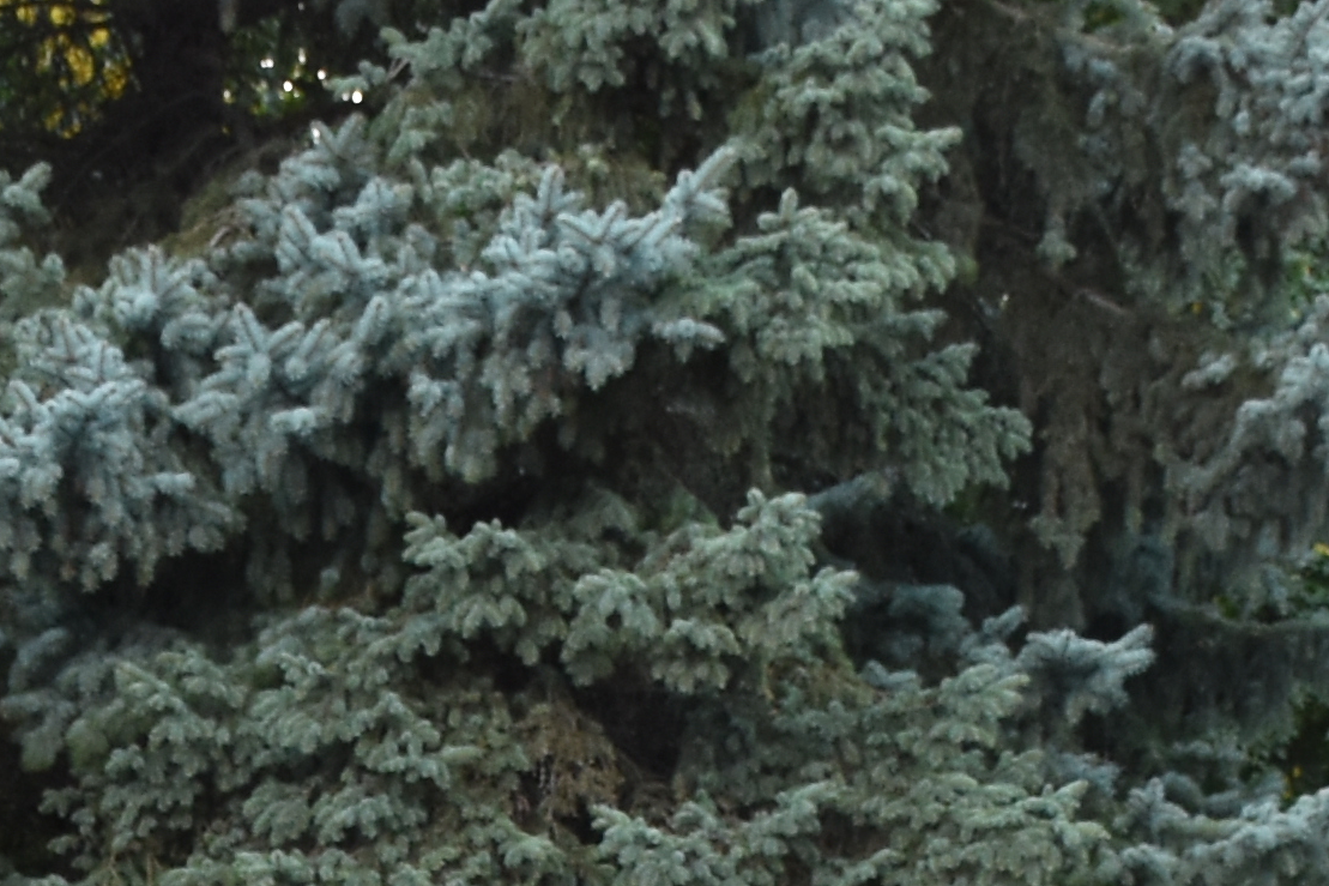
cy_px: 1990
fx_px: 7788
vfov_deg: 6.3
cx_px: -35
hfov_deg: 9.7
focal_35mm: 211
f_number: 6.3
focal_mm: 26
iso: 400
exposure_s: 1/160
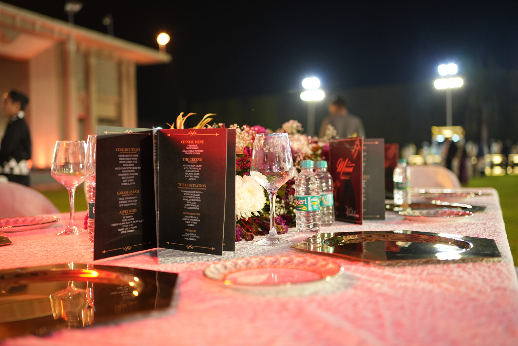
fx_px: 504
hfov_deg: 54.4
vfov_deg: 37.9
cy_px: 173
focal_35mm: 35
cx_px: 259
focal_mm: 35
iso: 800
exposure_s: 1/125
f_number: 2.2
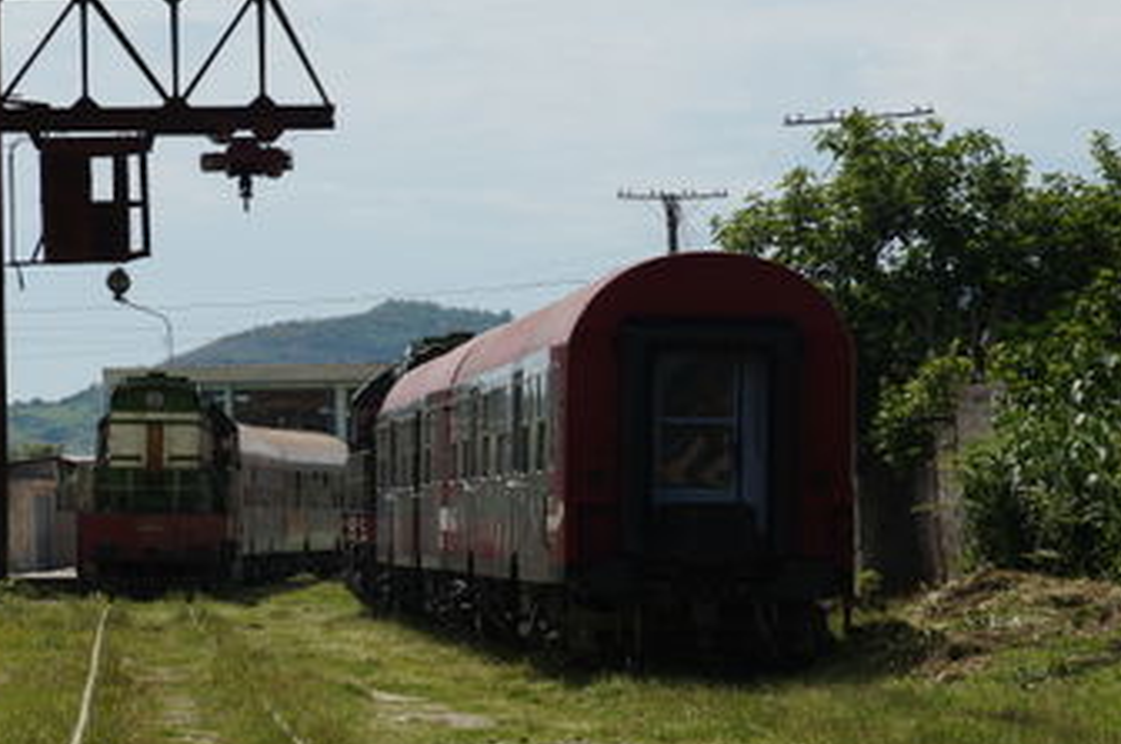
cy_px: 335
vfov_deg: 4.7
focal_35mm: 290
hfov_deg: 7.1
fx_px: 9008
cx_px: 484
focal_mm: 135
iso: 100
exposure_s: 1/320
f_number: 9
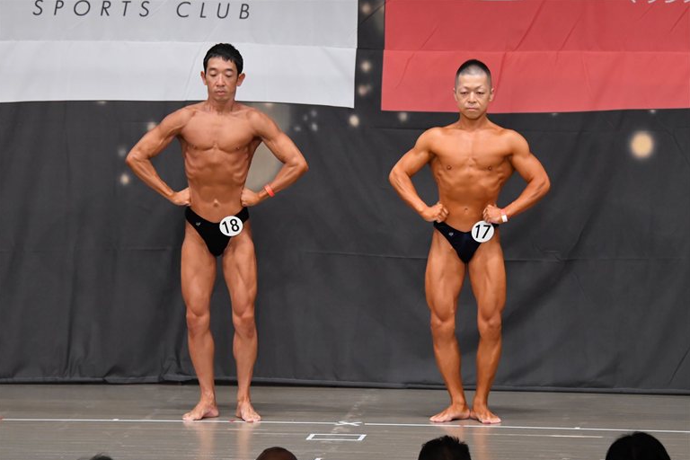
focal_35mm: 219
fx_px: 4197
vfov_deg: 6.3
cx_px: 343
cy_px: 231
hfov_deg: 9.4
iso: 5000
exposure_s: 1/400
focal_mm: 145
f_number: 5.6
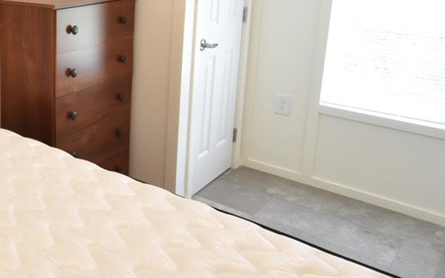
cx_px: -8
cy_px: 38
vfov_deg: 30.8
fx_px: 485
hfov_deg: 42.1
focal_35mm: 40
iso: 800
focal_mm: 10
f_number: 3.5
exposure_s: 1/60
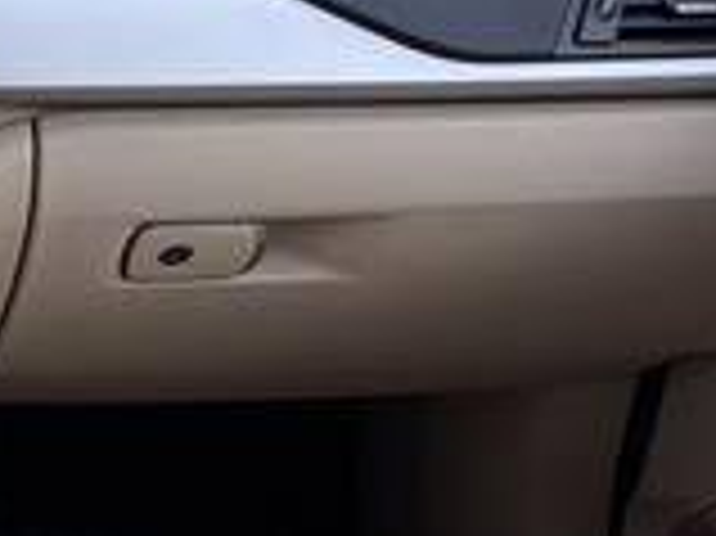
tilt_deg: -22.7
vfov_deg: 15.4
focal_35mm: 96
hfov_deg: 16.9
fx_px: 1984
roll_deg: +3.7
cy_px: 302
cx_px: -574
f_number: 1.78
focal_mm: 6.76
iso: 80
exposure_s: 1/433
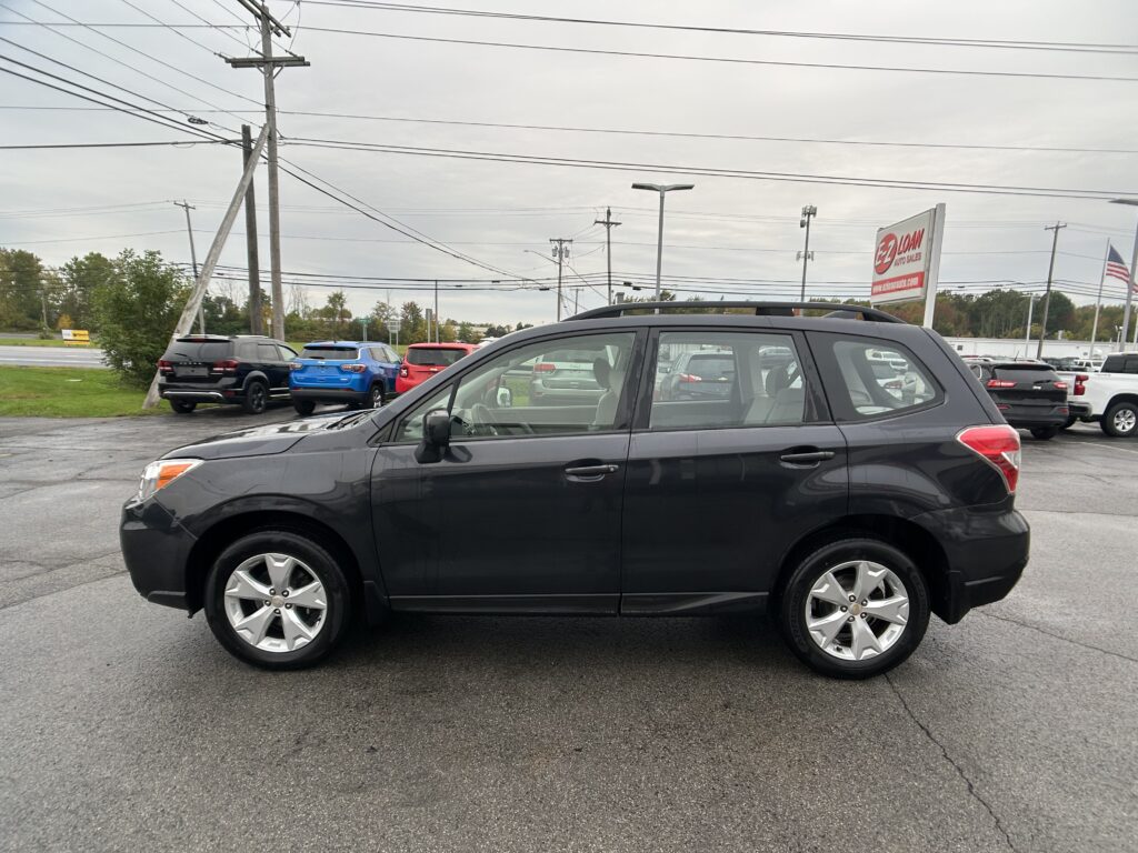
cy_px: 426
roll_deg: -1.7
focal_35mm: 26
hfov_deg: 67.3
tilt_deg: -8.3
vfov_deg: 53.1
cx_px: 569
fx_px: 855
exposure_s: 1/443
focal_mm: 5.7
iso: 50
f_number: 1.5
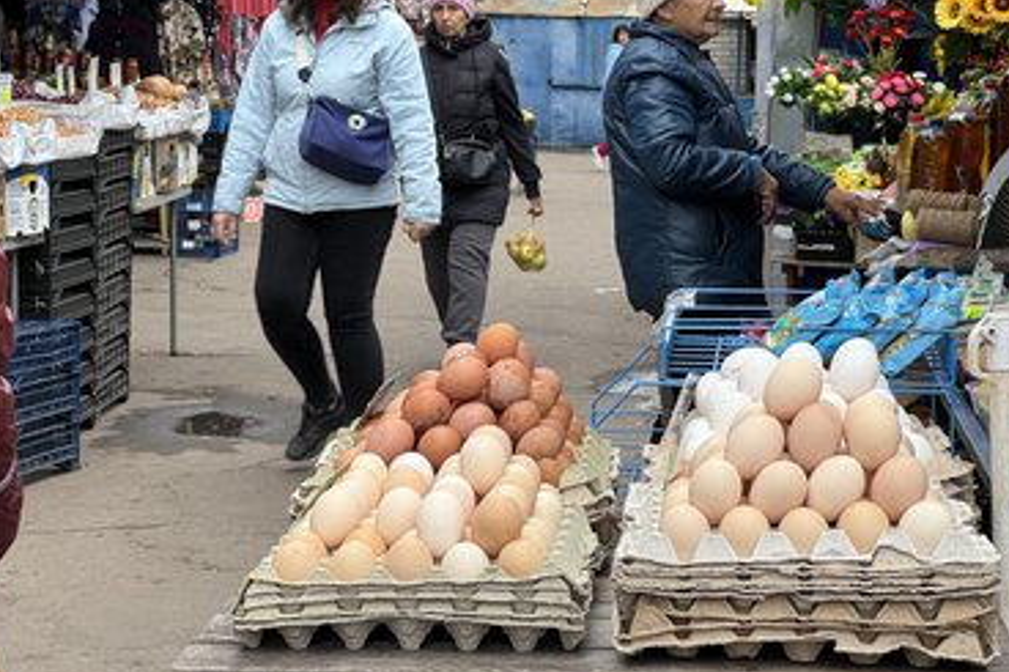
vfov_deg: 15.7
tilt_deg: -5.0
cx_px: 524
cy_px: 291
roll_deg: +0.4
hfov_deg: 23.4
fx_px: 2437
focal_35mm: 87
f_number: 2.8
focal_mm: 9
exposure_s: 1/99
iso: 25
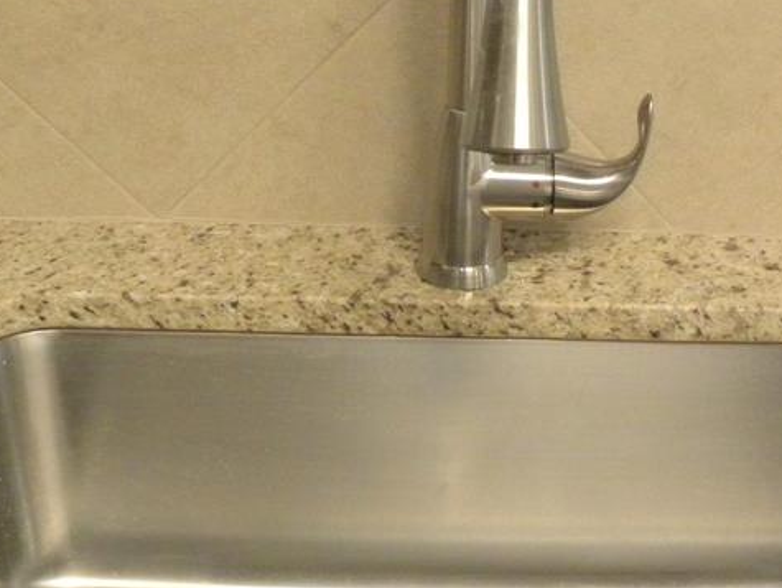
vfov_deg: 26.1
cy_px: 275
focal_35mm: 56
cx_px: 436
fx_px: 1266
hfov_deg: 34.3
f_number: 2.8
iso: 400
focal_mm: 4.6
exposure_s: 1/54.8
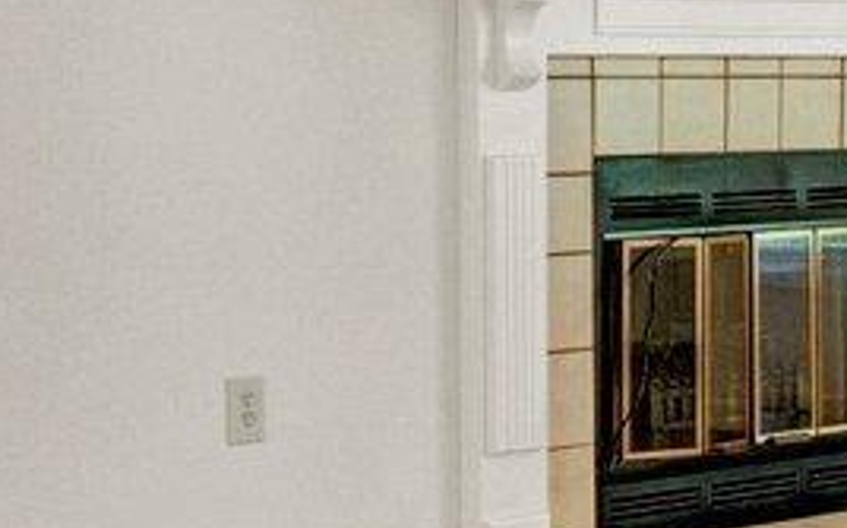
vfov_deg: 11.2
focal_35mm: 117
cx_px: 793
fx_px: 2699
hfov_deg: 17.5
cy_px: 297
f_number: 8
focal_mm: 10
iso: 400
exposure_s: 1/8
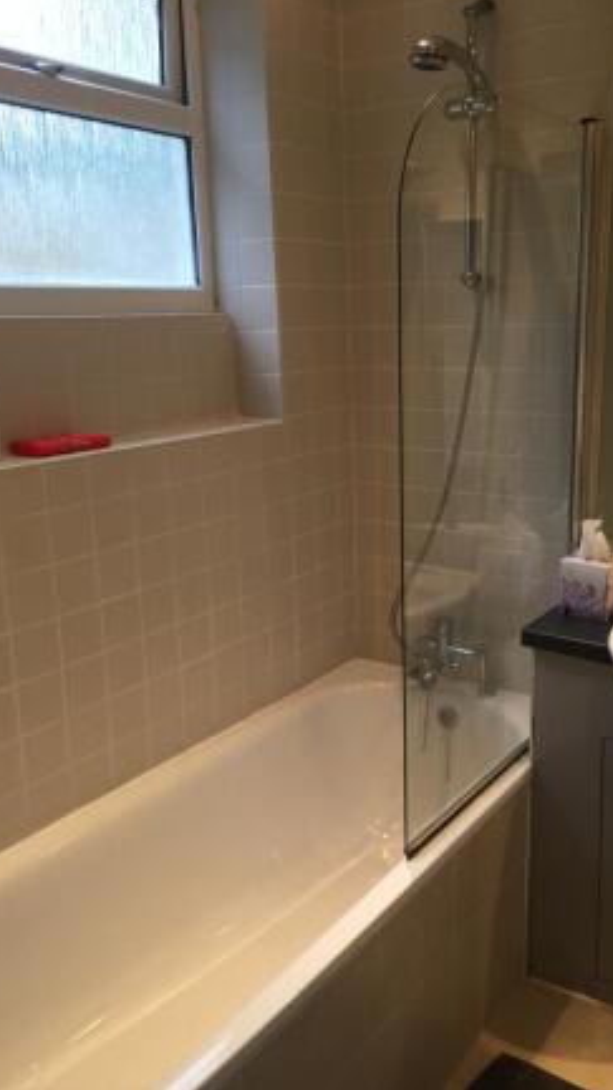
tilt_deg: -13.1
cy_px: 541
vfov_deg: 61.0
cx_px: 373
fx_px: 925
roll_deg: +0.4
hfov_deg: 36.5
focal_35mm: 32
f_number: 2.2
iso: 80
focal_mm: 4.15
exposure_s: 1/33
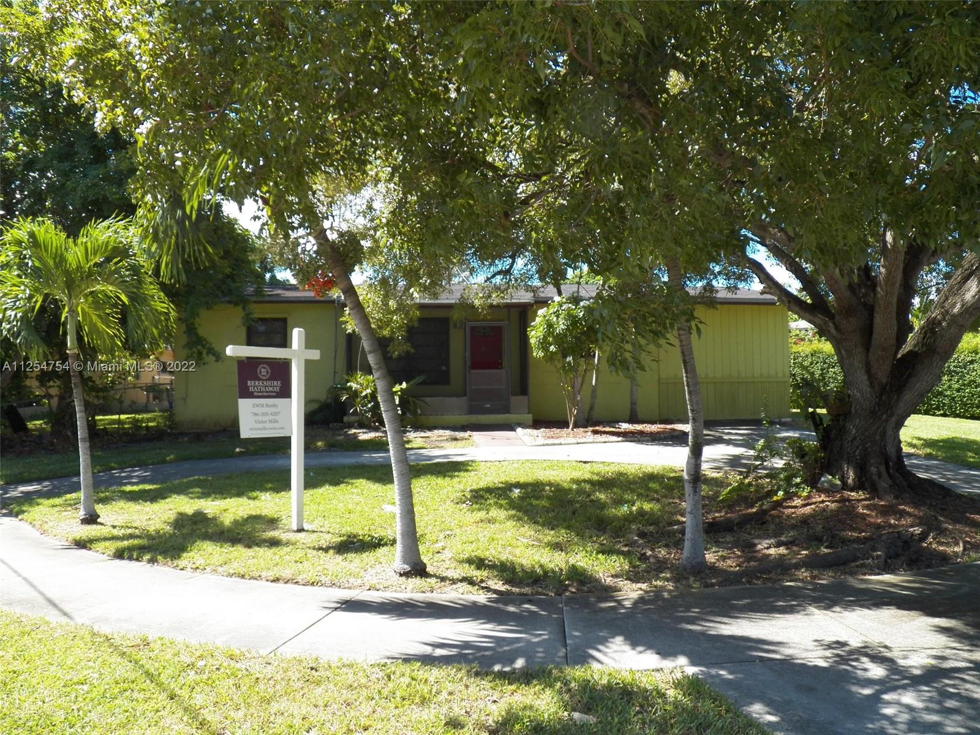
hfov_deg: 63.4
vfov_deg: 49.7
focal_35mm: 28
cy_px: 368
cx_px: 490
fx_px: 793
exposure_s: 1/400
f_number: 4
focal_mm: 4.9
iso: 125
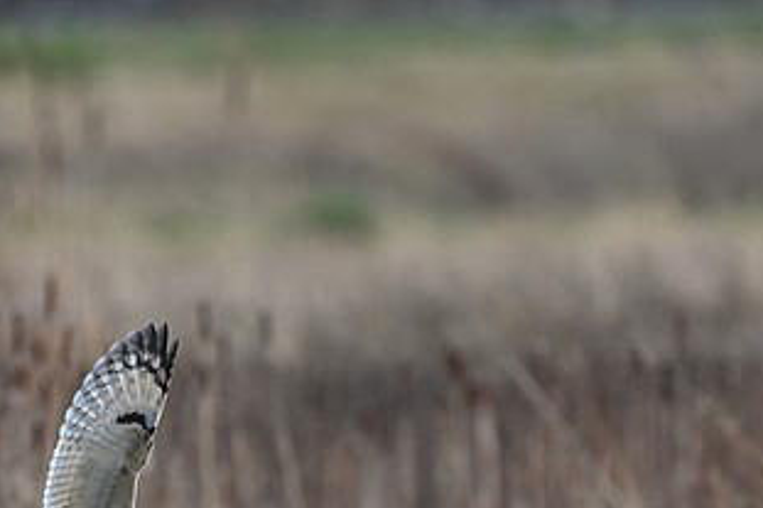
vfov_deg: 0.9
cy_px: 414
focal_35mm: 1494
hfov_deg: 1.4
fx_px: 31646
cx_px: 275
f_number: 6.3
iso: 800
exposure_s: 1/800
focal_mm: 800
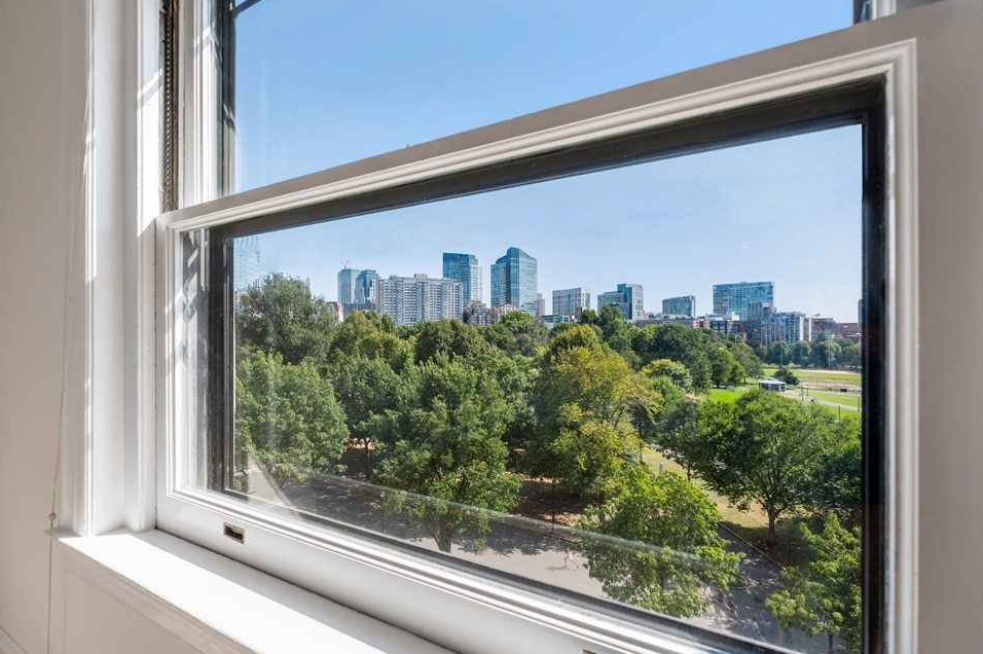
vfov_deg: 77.2
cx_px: 479
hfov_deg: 100.4
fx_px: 409
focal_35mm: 15
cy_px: 328
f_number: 8
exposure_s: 1/160
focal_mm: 14
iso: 100
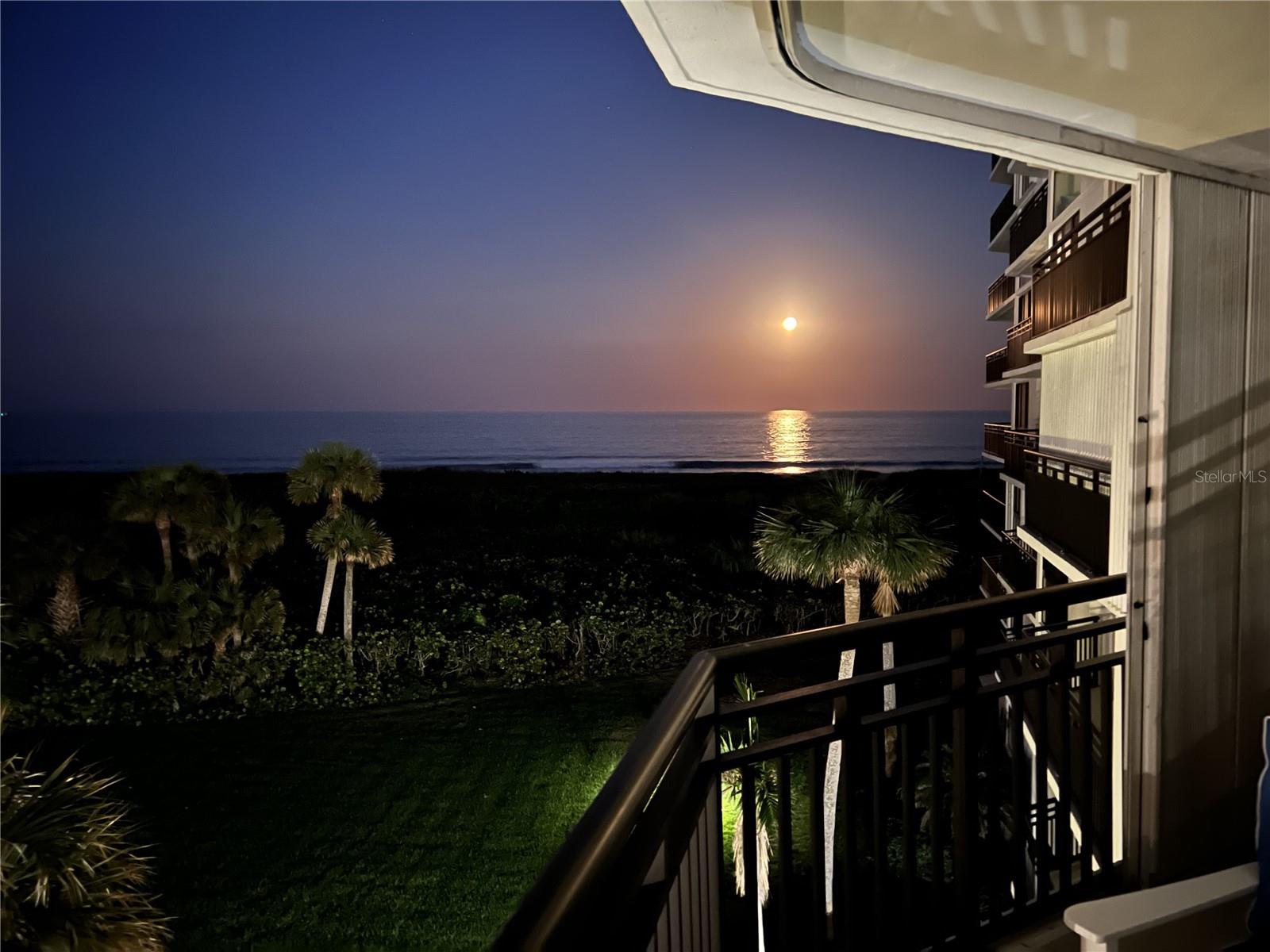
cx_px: 635
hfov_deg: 67.3
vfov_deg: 53.1
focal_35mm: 26
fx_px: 954
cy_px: 476
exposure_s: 1/2
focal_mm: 5.7
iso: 1600
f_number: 1.5
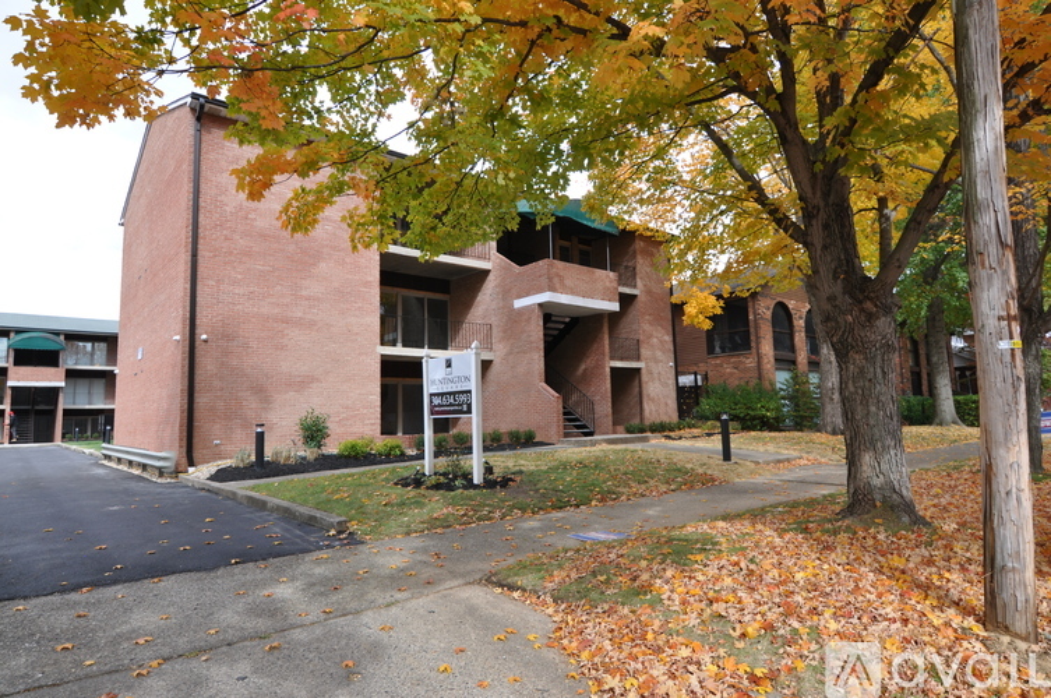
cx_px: 526
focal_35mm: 21
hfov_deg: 81.3
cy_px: 349
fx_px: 612
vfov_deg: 59.4
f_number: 8
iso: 200
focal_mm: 14
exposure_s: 1/125
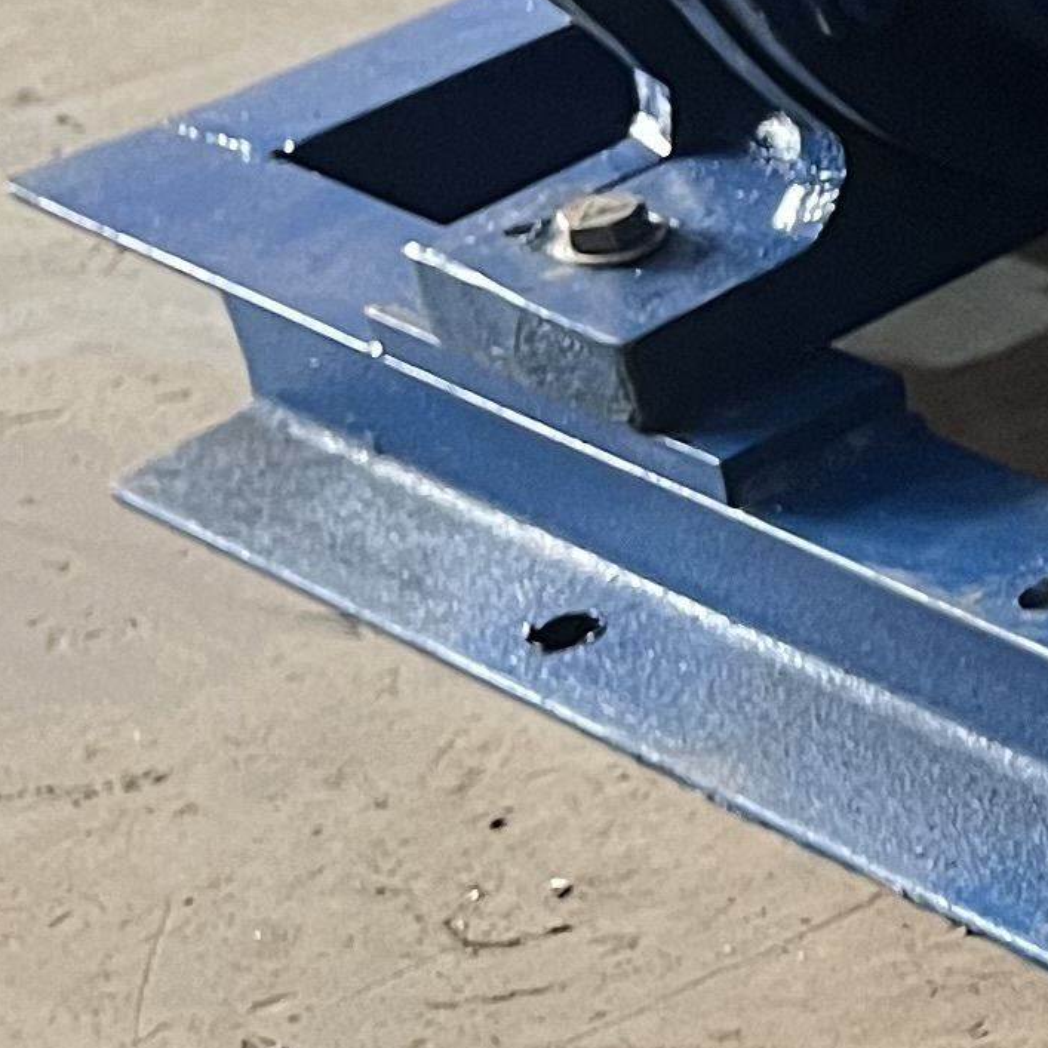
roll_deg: +2.7
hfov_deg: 11.3
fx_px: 4487
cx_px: 2458
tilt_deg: -29.2
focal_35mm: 131
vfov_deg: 13.3
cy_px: 311
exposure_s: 1/50
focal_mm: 5.1
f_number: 1.6
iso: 400
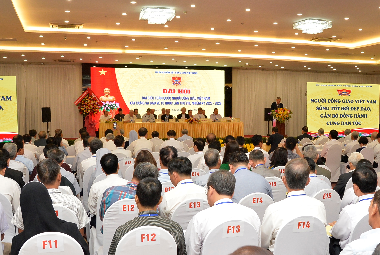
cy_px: 128
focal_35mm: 24
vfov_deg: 53.4
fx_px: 254
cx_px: 190
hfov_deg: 73.6
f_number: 7.1
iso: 2500
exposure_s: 1/200
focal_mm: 24
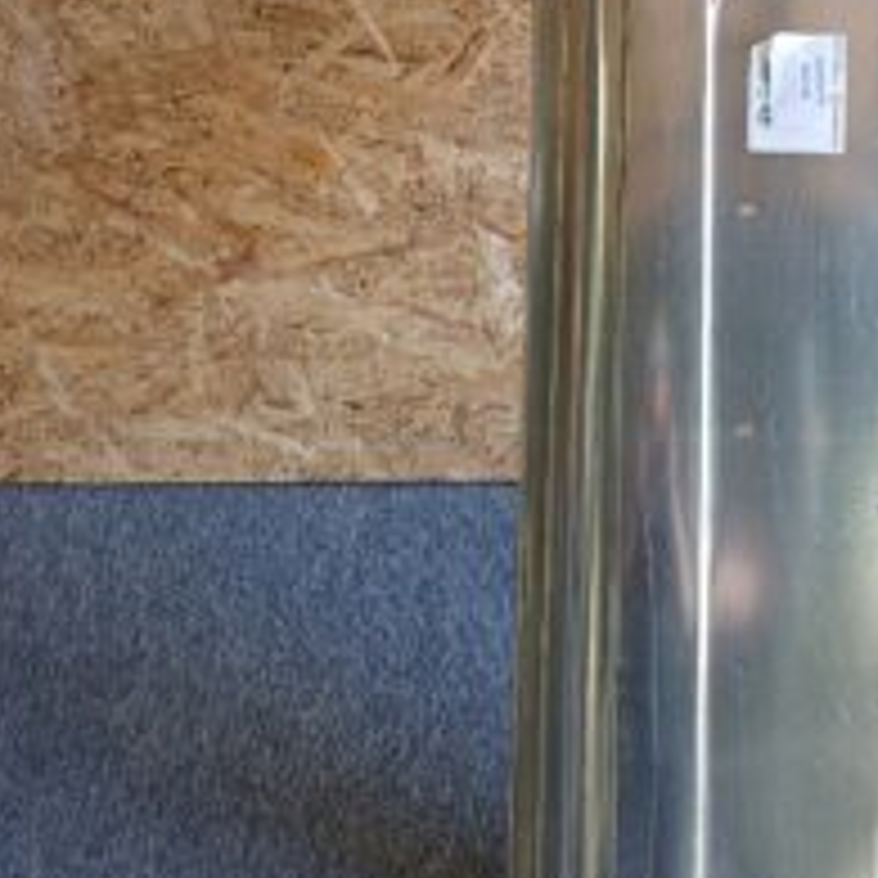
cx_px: 644
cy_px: 205
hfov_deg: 28.7
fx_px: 1693
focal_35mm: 59
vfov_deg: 28.6
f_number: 1.8
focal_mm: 3.98
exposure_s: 1/50
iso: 160
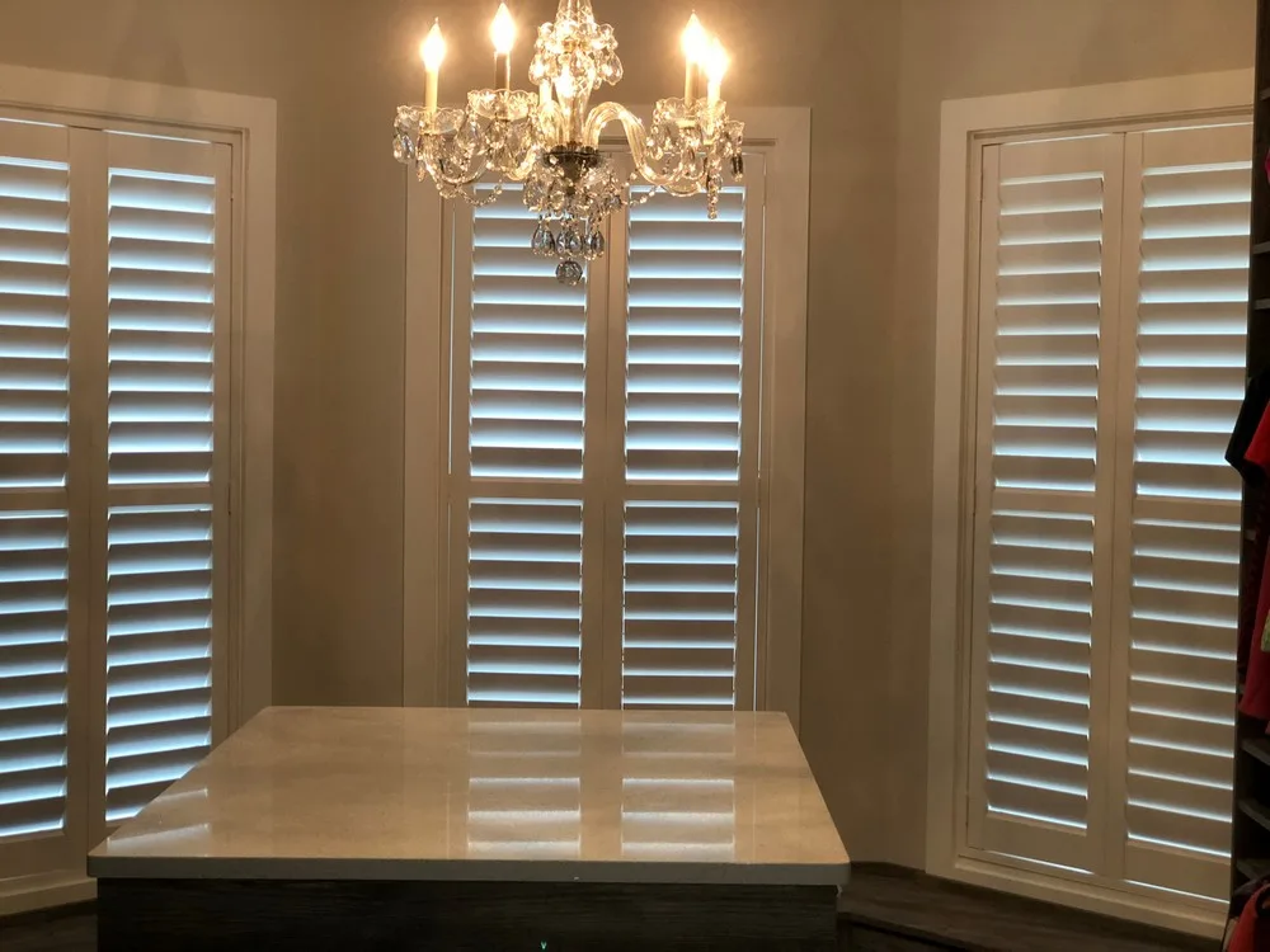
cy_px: 476
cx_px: 635
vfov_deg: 25.7
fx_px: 2091
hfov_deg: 33.8
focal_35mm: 57
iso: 125
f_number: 2.8
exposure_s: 1/60
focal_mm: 6.6
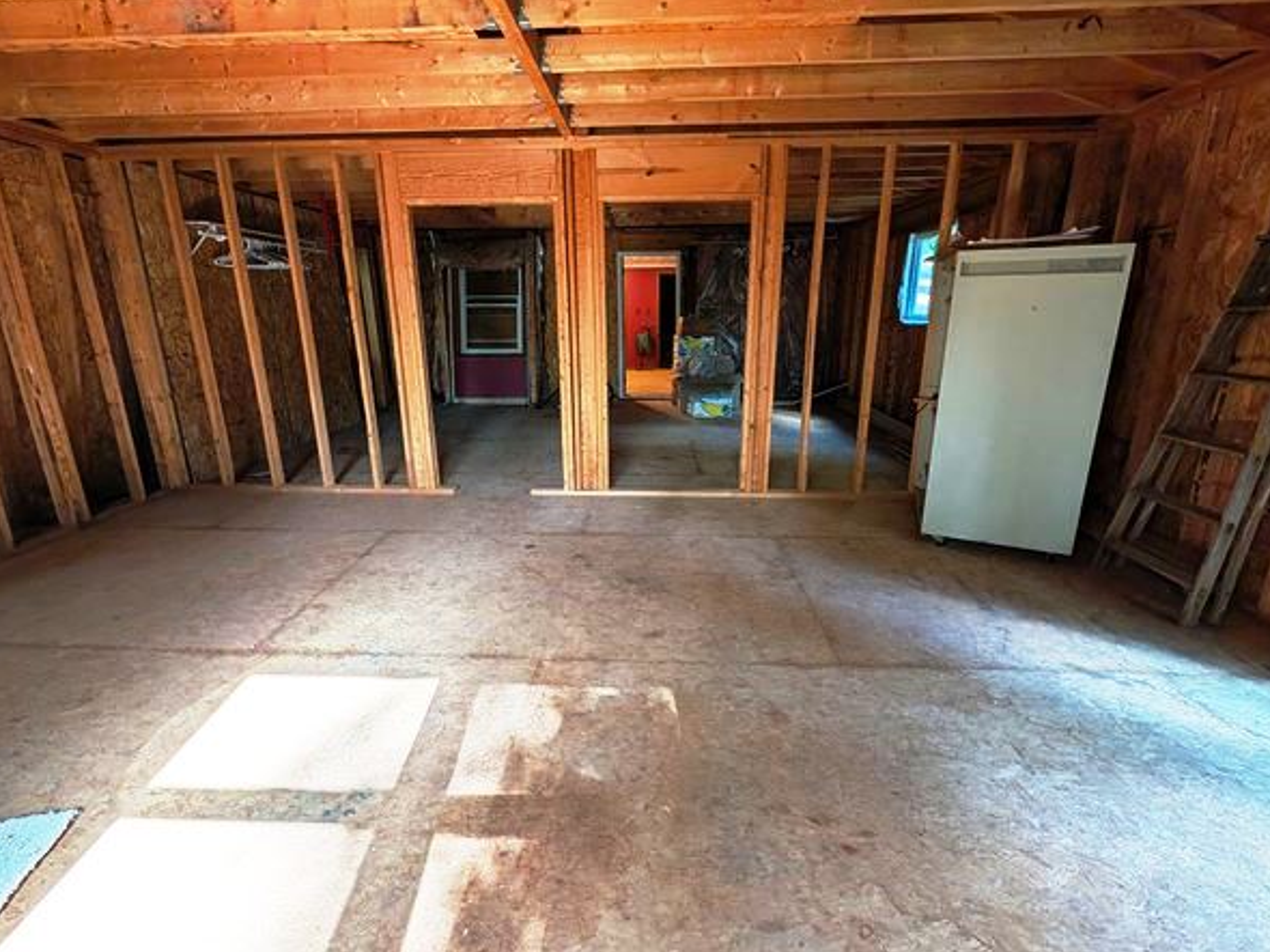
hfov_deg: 106.2
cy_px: 437
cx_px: 631
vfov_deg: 89.7
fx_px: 477
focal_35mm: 13
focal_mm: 2.02
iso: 39
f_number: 1.7
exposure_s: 1/63.8
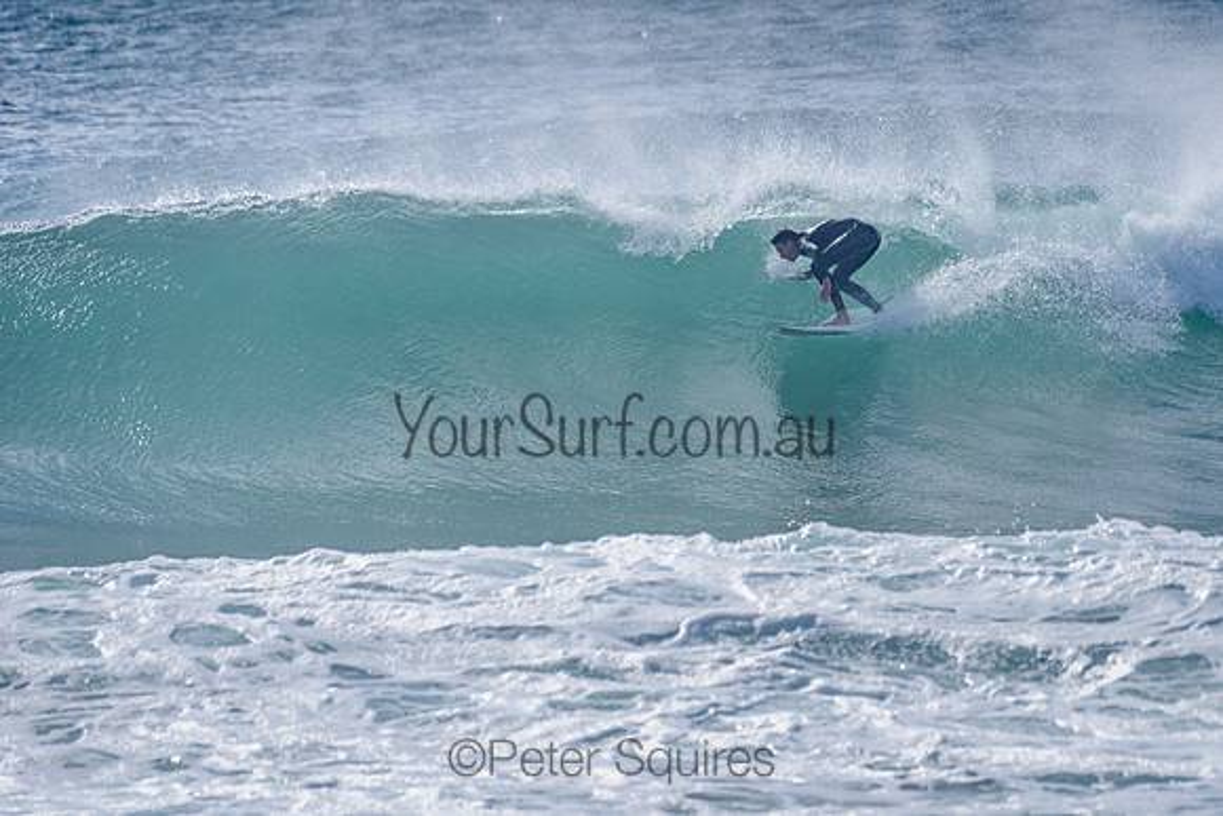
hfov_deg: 3.4
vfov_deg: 2.2
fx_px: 20801
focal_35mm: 612
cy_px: 316
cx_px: 749
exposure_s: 1/2000
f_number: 5.6
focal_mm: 500
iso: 90
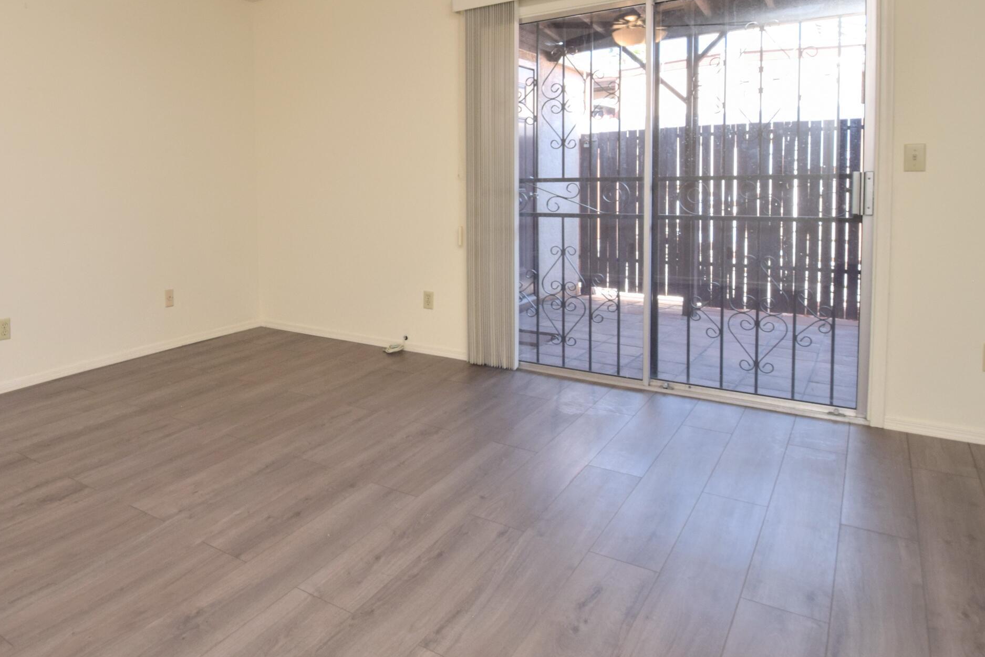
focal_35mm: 24
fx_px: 657
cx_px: 288
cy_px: 229
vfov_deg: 52.3
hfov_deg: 70.4
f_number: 9
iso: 400
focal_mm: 10
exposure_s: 1/50
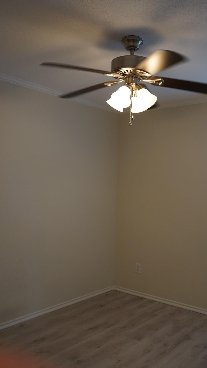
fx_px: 322
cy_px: 183
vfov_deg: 59.5
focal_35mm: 33
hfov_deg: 35.4
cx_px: 128
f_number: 5.6
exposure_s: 1/60
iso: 1250
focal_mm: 29
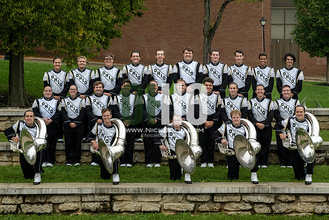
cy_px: 103
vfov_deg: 13.6
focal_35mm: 100
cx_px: 172
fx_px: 918
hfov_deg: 20.3
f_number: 4
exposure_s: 1/400
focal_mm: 70
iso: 1250
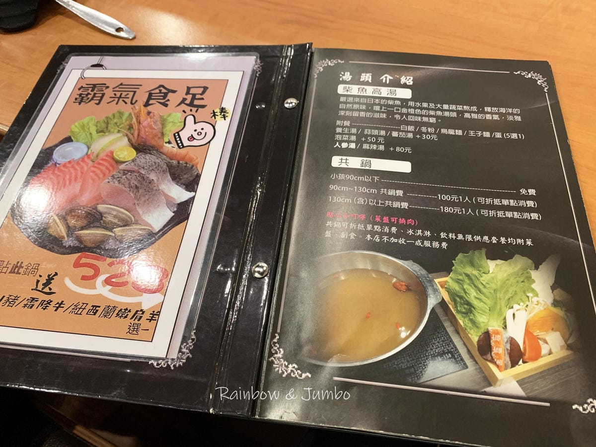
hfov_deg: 67.3
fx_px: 448
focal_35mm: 26
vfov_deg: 53.1
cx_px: 298
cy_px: 224
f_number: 1.8
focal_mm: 4.25
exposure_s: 1/60
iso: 320
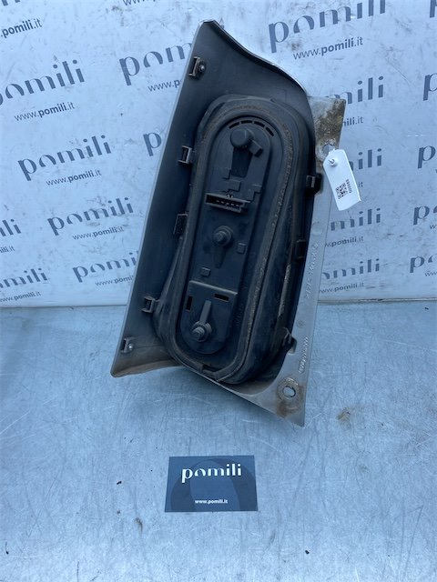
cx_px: 218
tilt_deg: -40.0
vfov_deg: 67.3
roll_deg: +2.6
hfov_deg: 53.1
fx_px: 438
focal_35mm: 26
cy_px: 291
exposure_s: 1/698
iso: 32
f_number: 1.8
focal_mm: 4.25
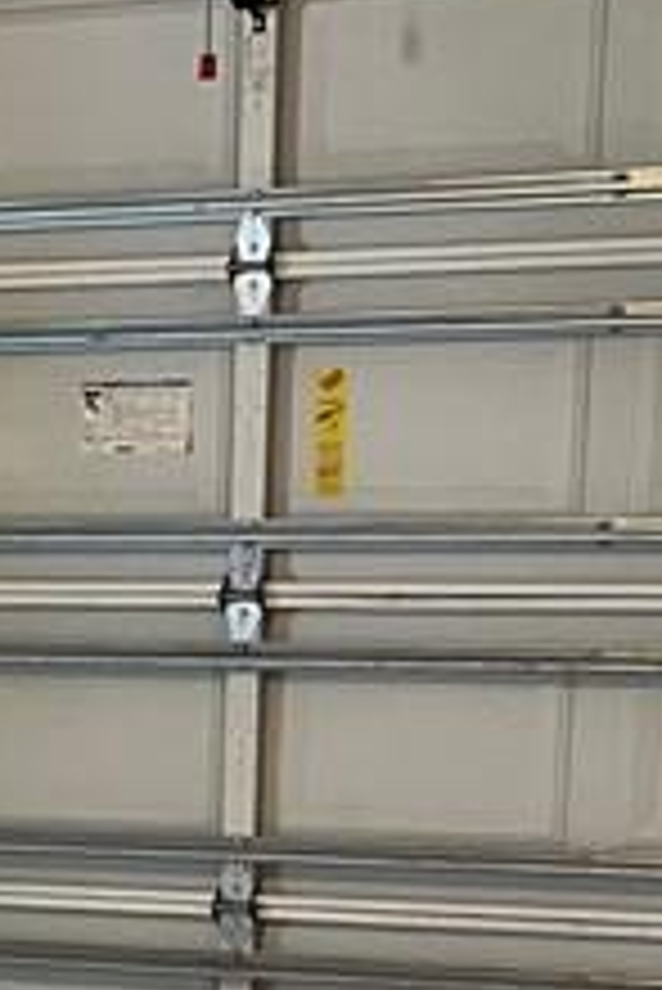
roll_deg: +2.6
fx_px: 3470
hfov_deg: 10.4
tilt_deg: -17.2
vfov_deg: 15.4
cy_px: 1305
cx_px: -455
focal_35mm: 126
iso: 500
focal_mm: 5.7
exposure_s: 1/60
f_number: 1.5
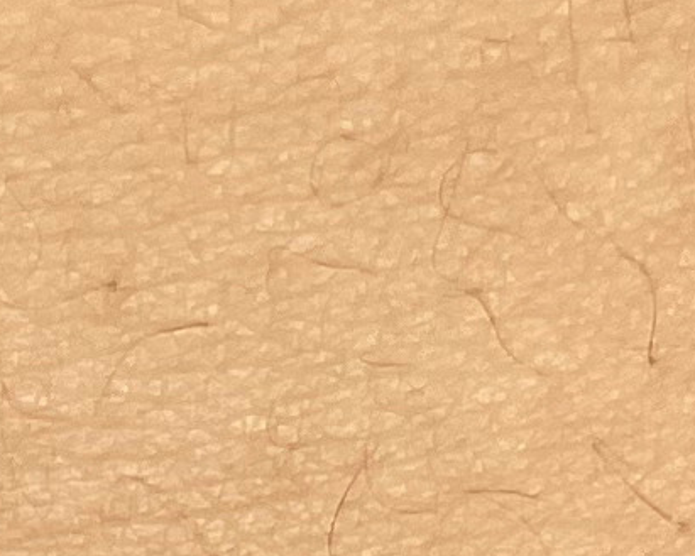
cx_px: -418
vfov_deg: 5.1
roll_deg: +3.8
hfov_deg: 7.6
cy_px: 2738
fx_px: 5123
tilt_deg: -21.6
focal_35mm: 249
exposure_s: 1/374
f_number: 1.6
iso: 32
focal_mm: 4.2
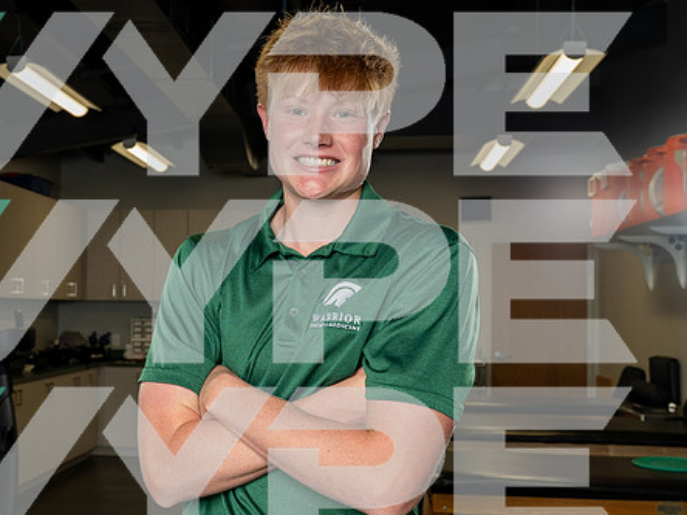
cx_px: 243
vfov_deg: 29.7
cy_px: 282
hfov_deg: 38.6
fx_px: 972
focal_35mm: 49
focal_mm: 39
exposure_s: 1/250
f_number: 7.1
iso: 800
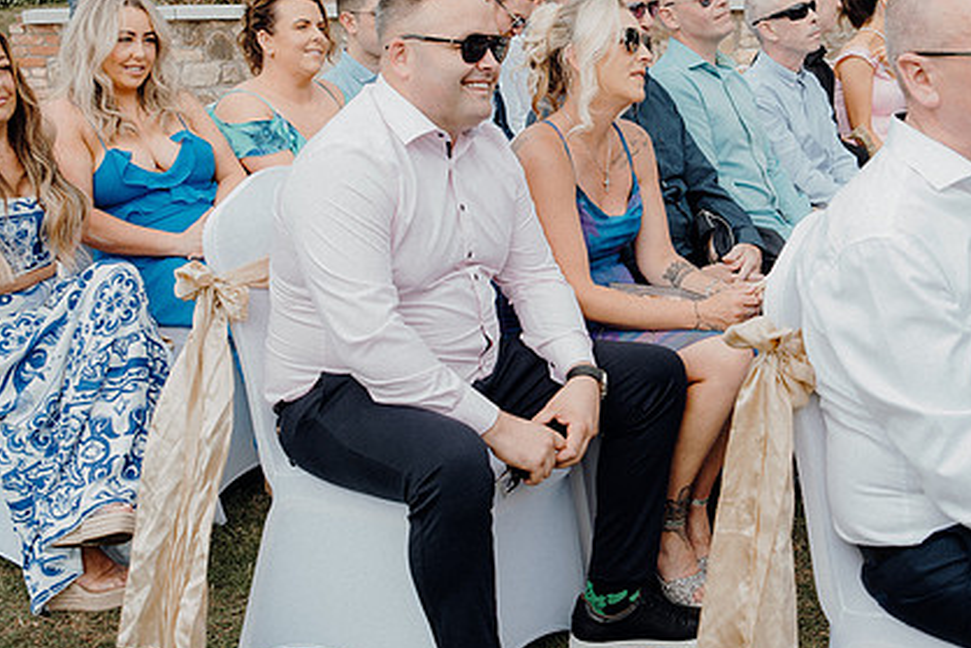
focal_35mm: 50
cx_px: 613
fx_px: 1349
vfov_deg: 27.0
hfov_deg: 39.3
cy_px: 257
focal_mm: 24
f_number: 3.5
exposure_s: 1/400
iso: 125
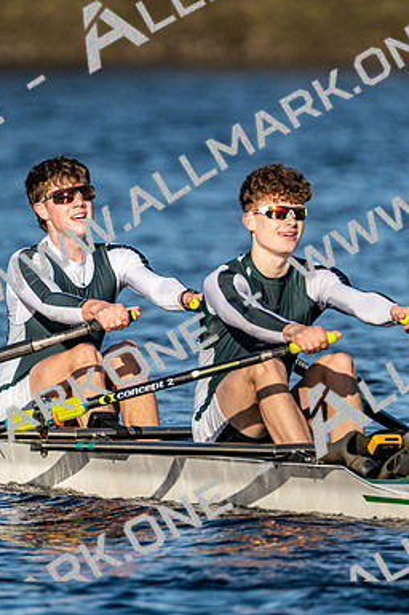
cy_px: 308
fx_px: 15449
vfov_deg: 2.3
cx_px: 171
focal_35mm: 905
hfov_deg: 1.5
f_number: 6.3
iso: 320
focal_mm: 600
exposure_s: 1/2000
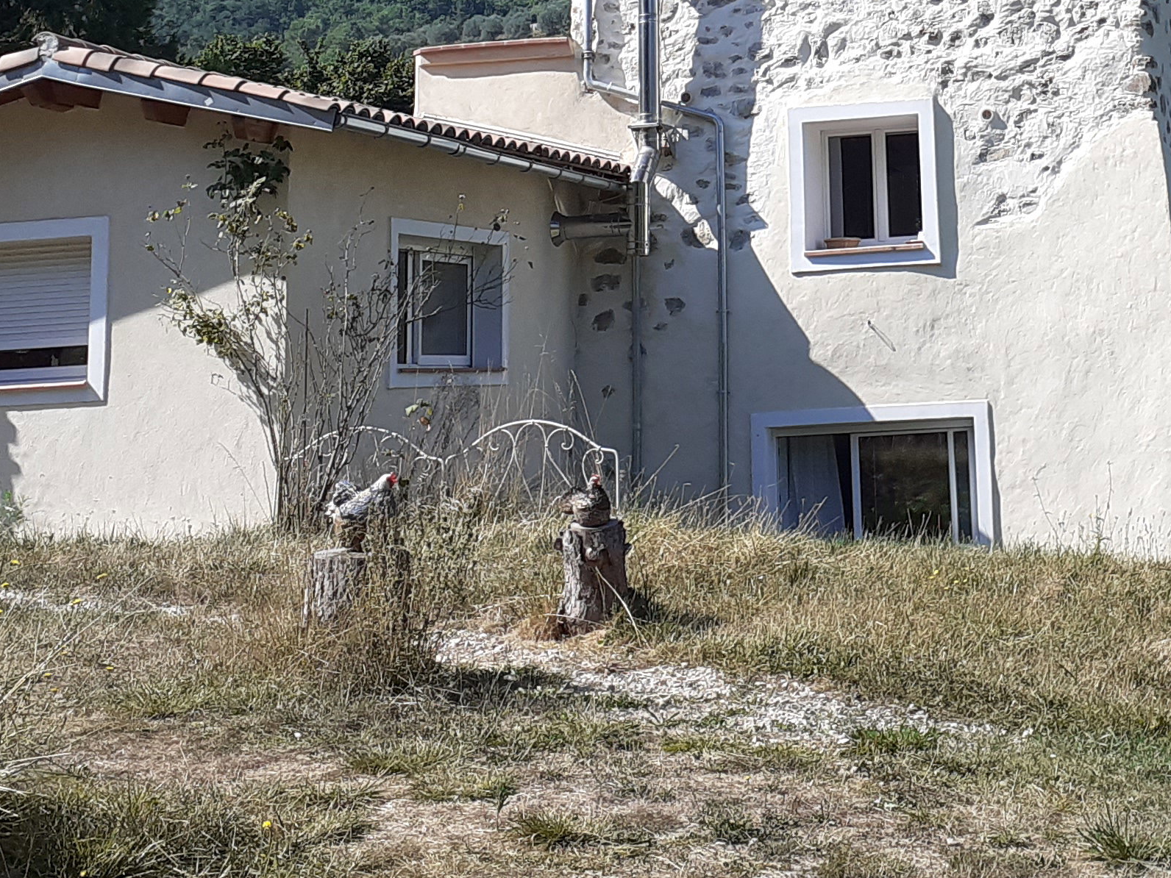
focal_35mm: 70
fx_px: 2368
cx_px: 963
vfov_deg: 19.9
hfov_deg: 27.2
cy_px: -143
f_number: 1.9
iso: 40
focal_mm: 3.6
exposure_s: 1/1383
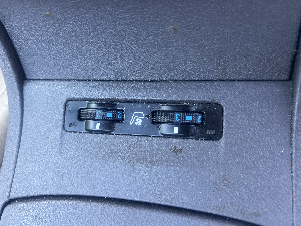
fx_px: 226
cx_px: 150
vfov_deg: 53.1
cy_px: 113
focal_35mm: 26
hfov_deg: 67.3
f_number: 1.5
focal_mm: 5.7
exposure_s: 1/109
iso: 125
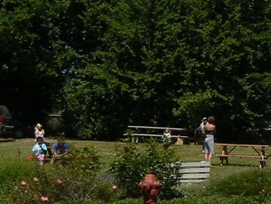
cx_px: 366
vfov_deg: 9.8
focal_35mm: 152
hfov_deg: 12.5
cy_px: 85
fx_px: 1191
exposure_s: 1/400
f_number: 8
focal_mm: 8
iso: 80
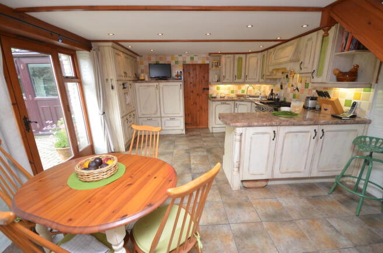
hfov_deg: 100.5
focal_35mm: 15
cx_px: 192
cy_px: 126
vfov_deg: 77.0
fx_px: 159
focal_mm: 10
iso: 400
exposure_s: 1/60
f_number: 4
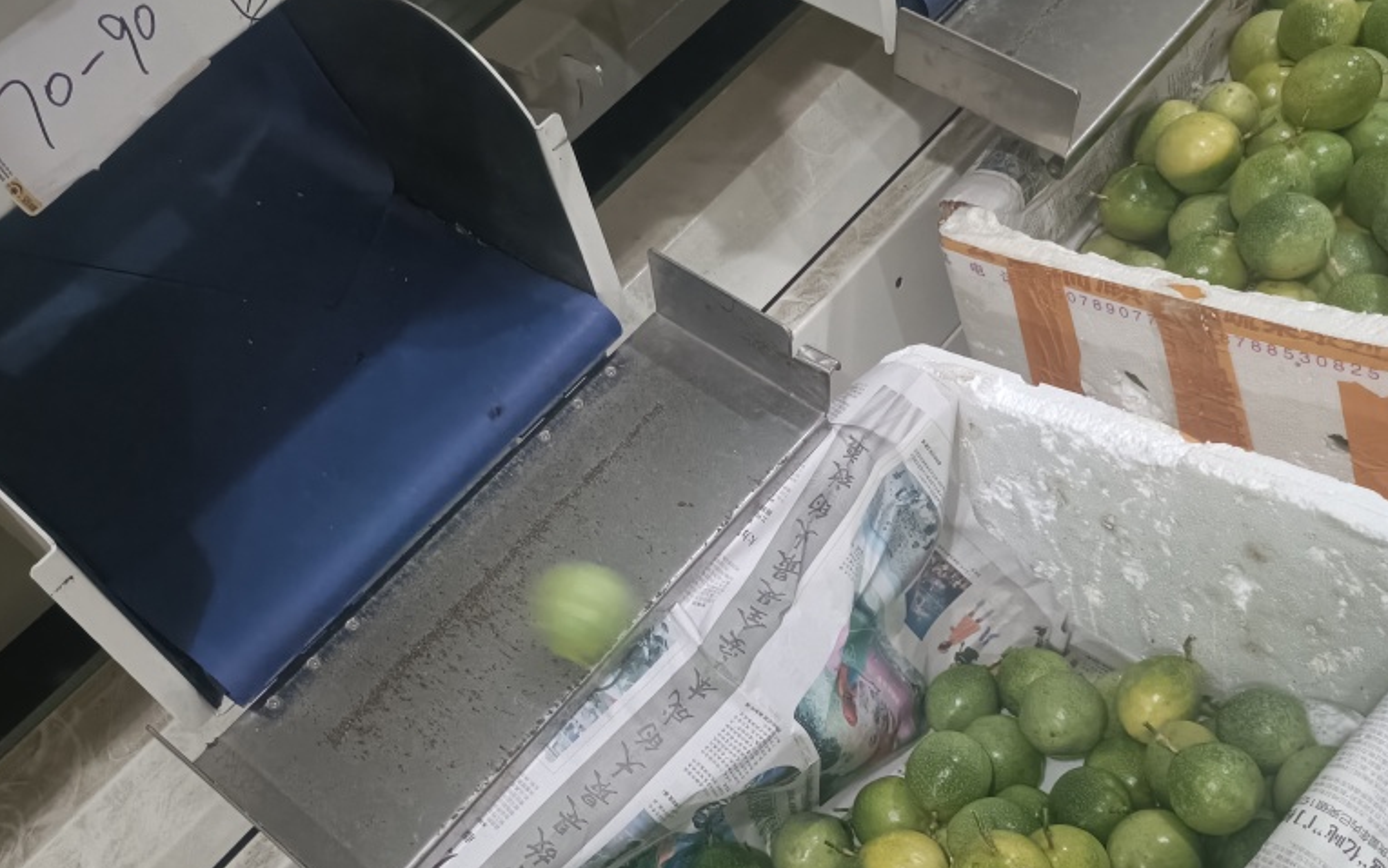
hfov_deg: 52.7
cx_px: 676
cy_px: 540
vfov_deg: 34.3
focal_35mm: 37
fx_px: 1400
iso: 4155
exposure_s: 1/50
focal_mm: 4.7
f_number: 1.7
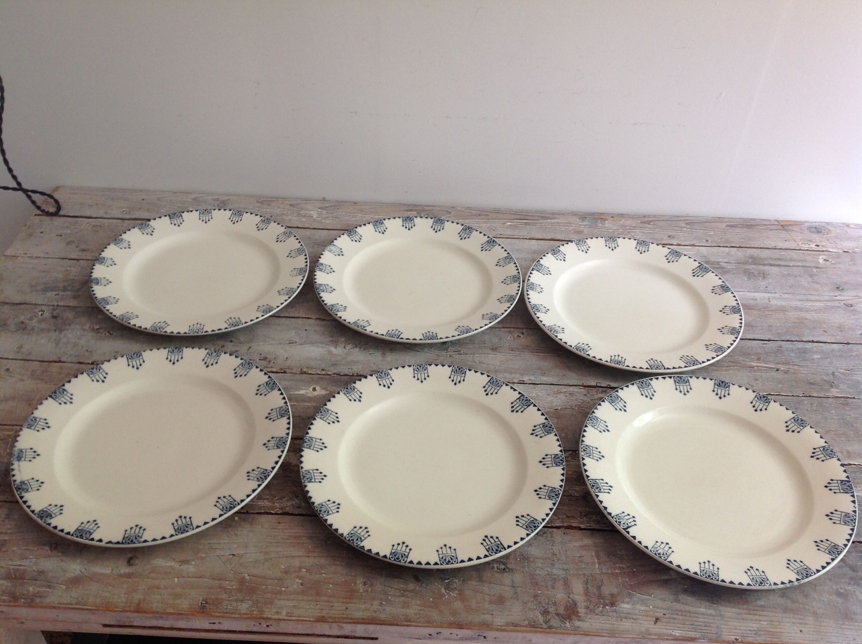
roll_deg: -3.0
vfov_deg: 40.6
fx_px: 870
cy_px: 322
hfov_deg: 52.7
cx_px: 431
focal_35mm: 35
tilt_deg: -39.9
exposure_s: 1/15
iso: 64
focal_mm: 4.28
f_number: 2.4
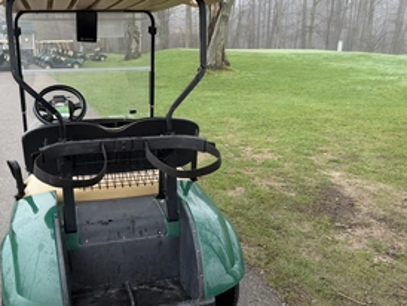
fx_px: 412
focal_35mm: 35
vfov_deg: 40.7
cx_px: 150
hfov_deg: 52.0
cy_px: 171
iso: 80
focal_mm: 6.76
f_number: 1.78
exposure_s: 1/476
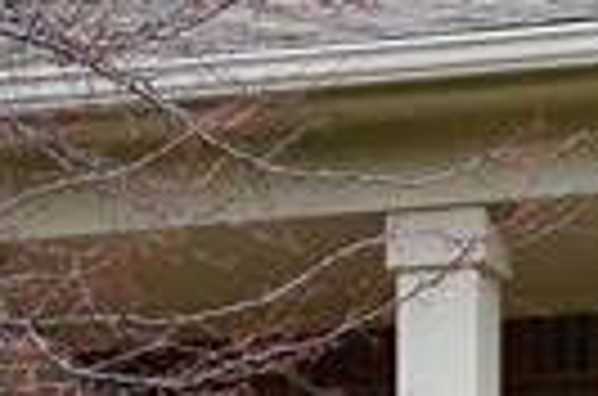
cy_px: 900
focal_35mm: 255
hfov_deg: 8.0
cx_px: -270
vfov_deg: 5.2
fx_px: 4226
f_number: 4
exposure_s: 1/60
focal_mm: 33
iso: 100
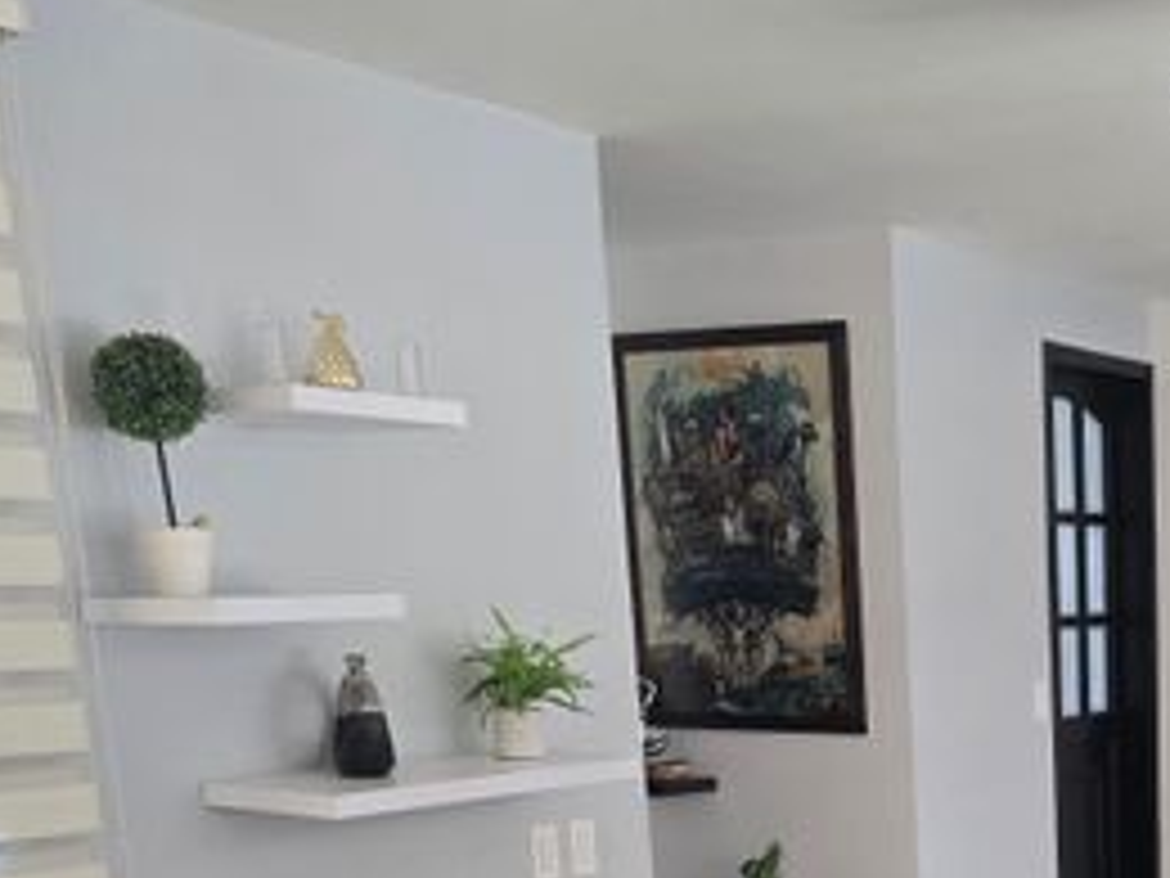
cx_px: 1123
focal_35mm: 59
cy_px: 1081
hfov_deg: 30.7
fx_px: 1994
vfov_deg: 22.6
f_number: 1.7
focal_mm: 6.3
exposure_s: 1/120
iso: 200
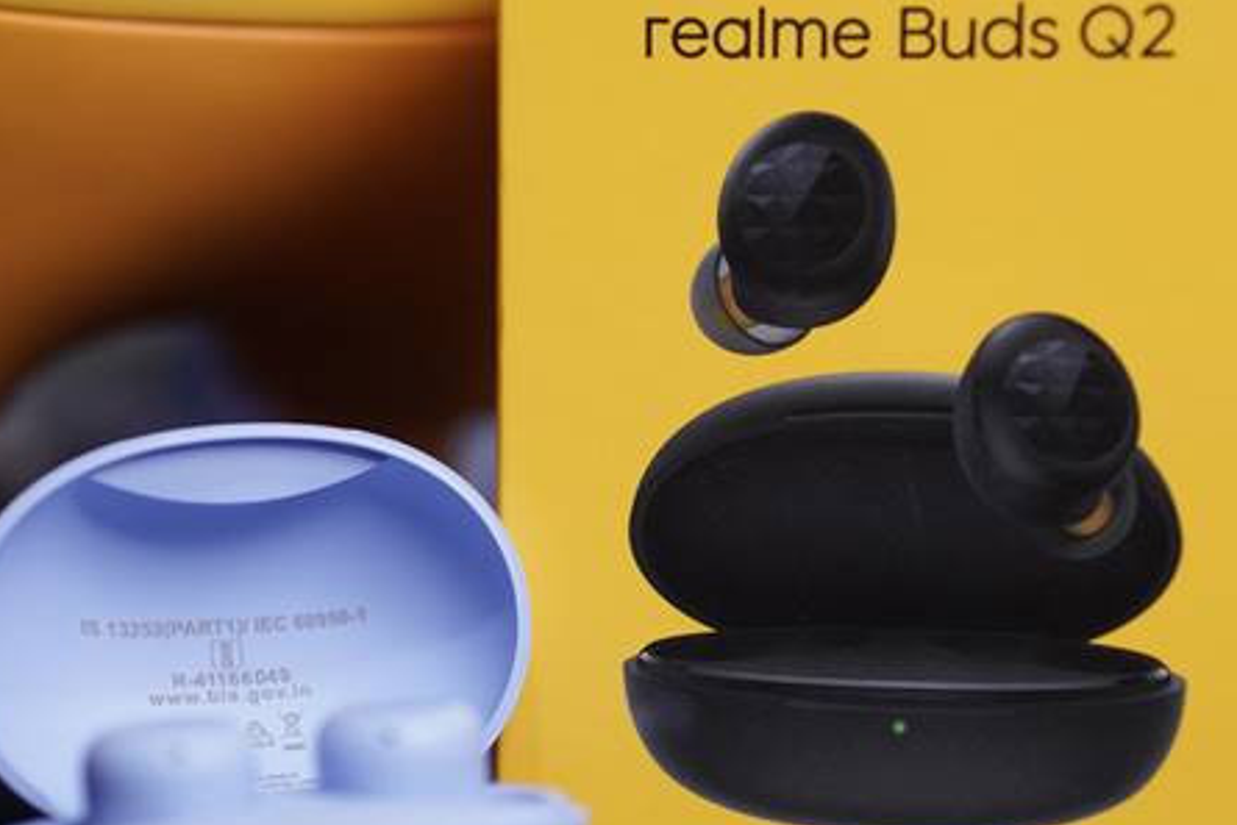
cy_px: 465
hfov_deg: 15.5
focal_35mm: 132
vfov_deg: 10.4
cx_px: 675
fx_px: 4537
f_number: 1.4
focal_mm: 56
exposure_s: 1/640
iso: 800
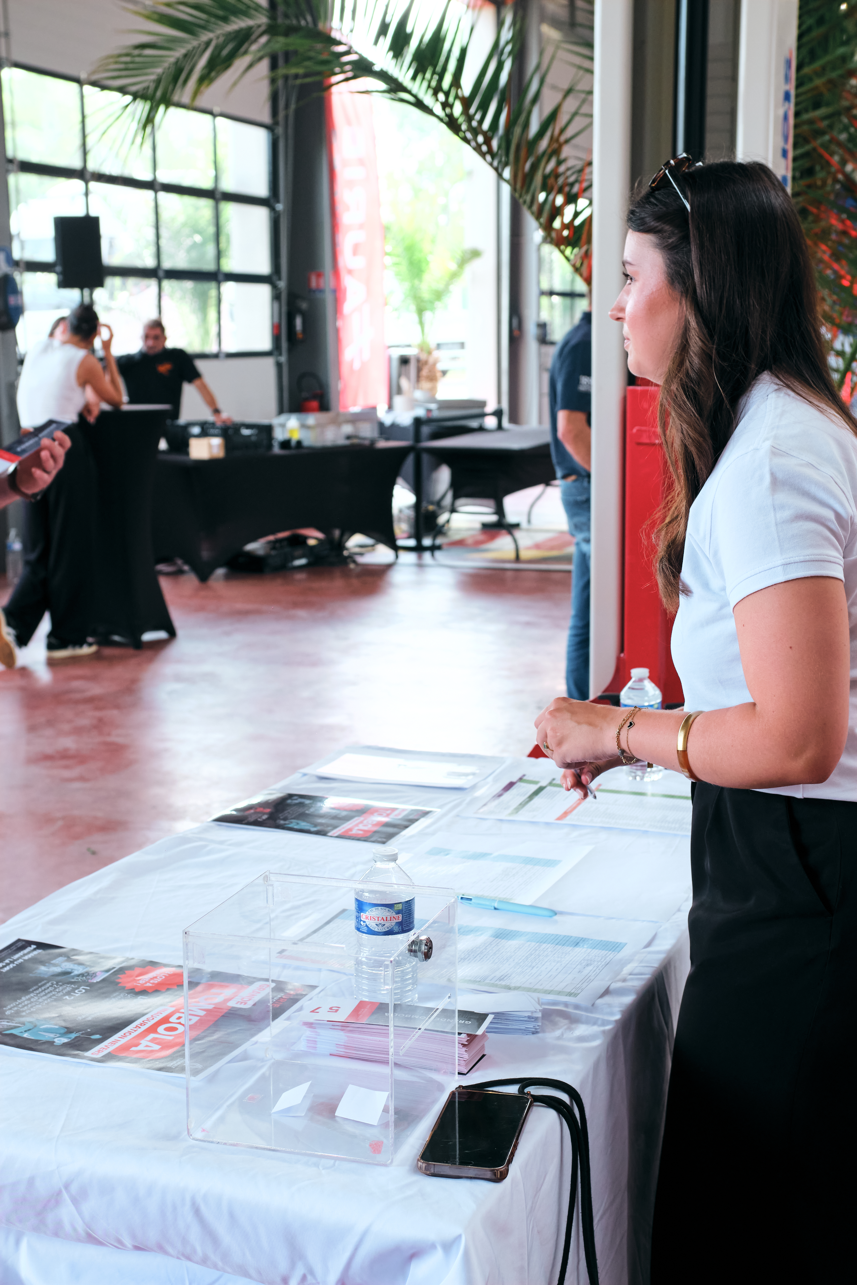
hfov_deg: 27.0
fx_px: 1785
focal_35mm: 50
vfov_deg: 39.6
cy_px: 642
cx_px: 428
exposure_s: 1/250
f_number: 4
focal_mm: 33
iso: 1250
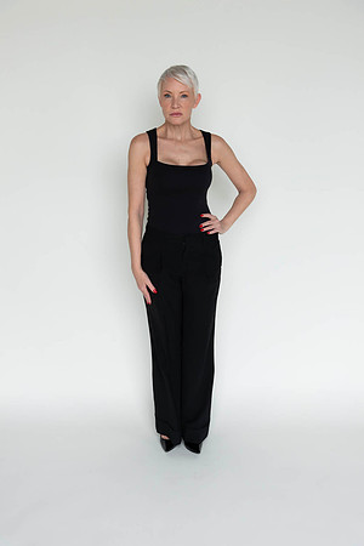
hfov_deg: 35.1
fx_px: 576
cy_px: 273
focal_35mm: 38
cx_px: 182
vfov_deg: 50.7
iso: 640
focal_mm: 38
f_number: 6.3
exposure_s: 1/125
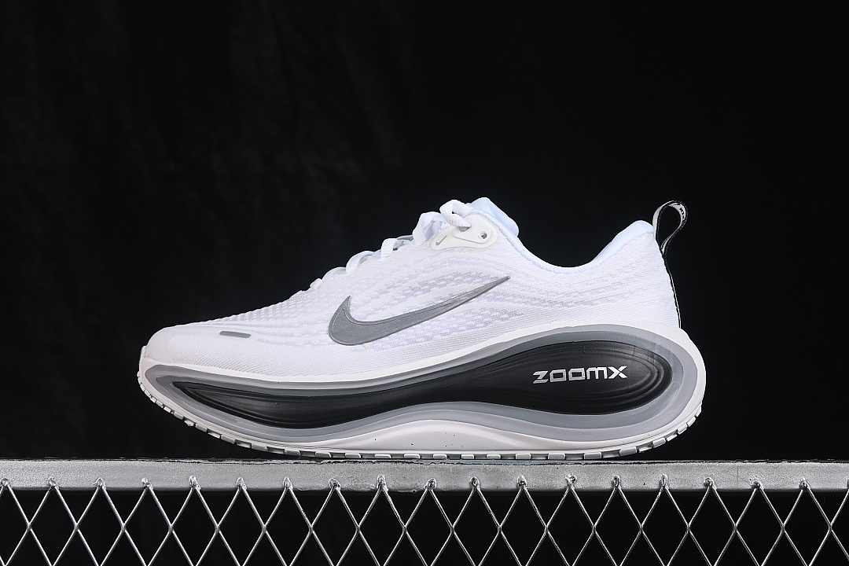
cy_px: 283
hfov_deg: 27.0
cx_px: 424
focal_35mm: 75
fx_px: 1769
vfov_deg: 18.2
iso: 160
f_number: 8
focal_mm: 50
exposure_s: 1/80
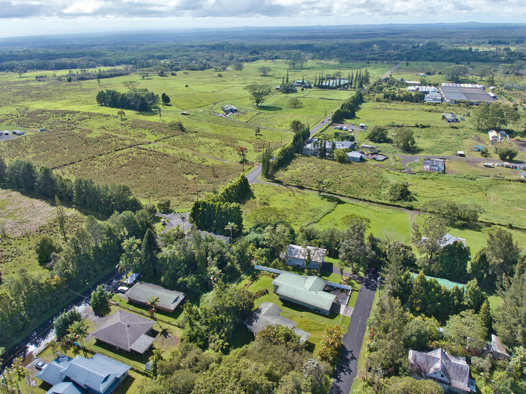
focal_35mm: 24
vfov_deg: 56.8
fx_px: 364
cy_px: 197
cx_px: 263
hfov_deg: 71.6
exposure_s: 1/800
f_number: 4
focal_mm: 12.29
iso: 100
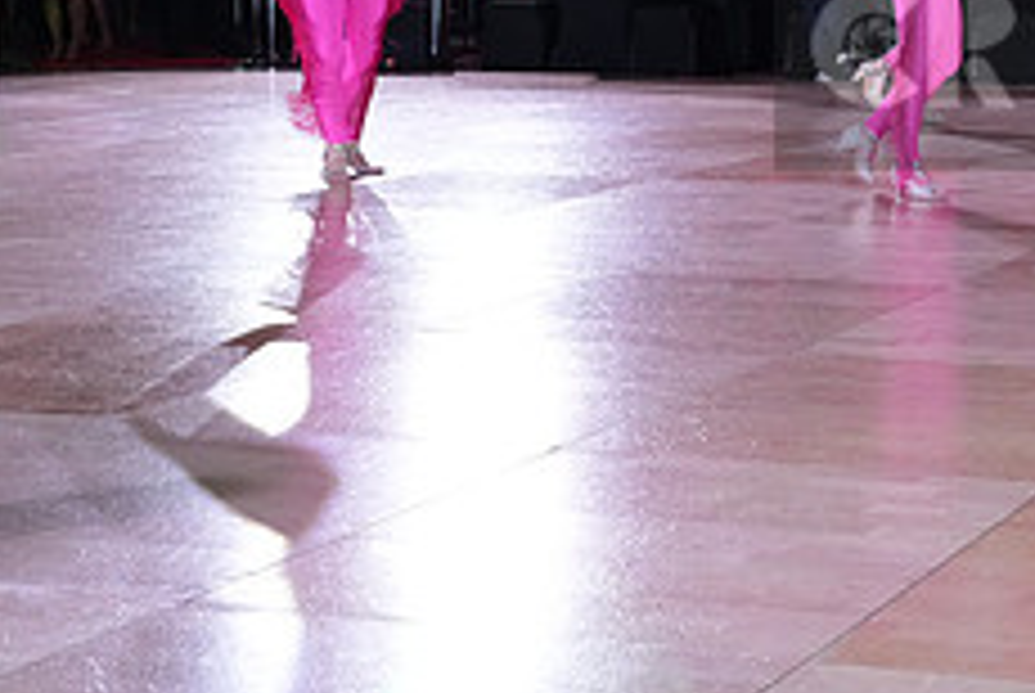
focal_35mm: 73
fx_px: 2101
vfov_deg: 18.4
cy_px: 52
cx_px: 1264
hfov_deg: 24.8
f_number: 5
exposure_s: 1/250
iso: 2500
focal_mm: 29
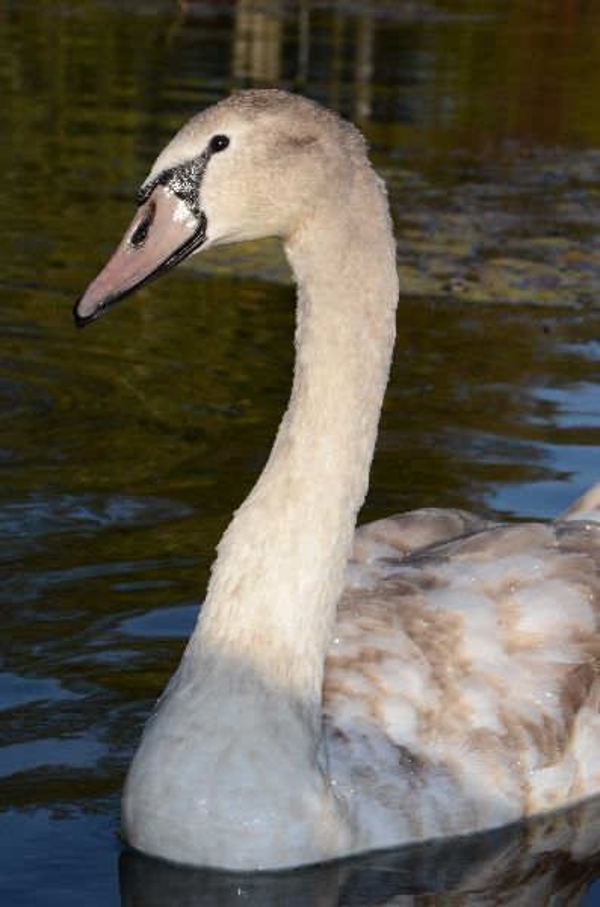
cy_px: 454
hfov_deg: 8.7
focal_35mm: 158
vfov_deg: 13.1
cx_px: 300
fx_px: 3958
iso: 200
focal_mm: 105
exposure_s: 1/200
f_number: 16
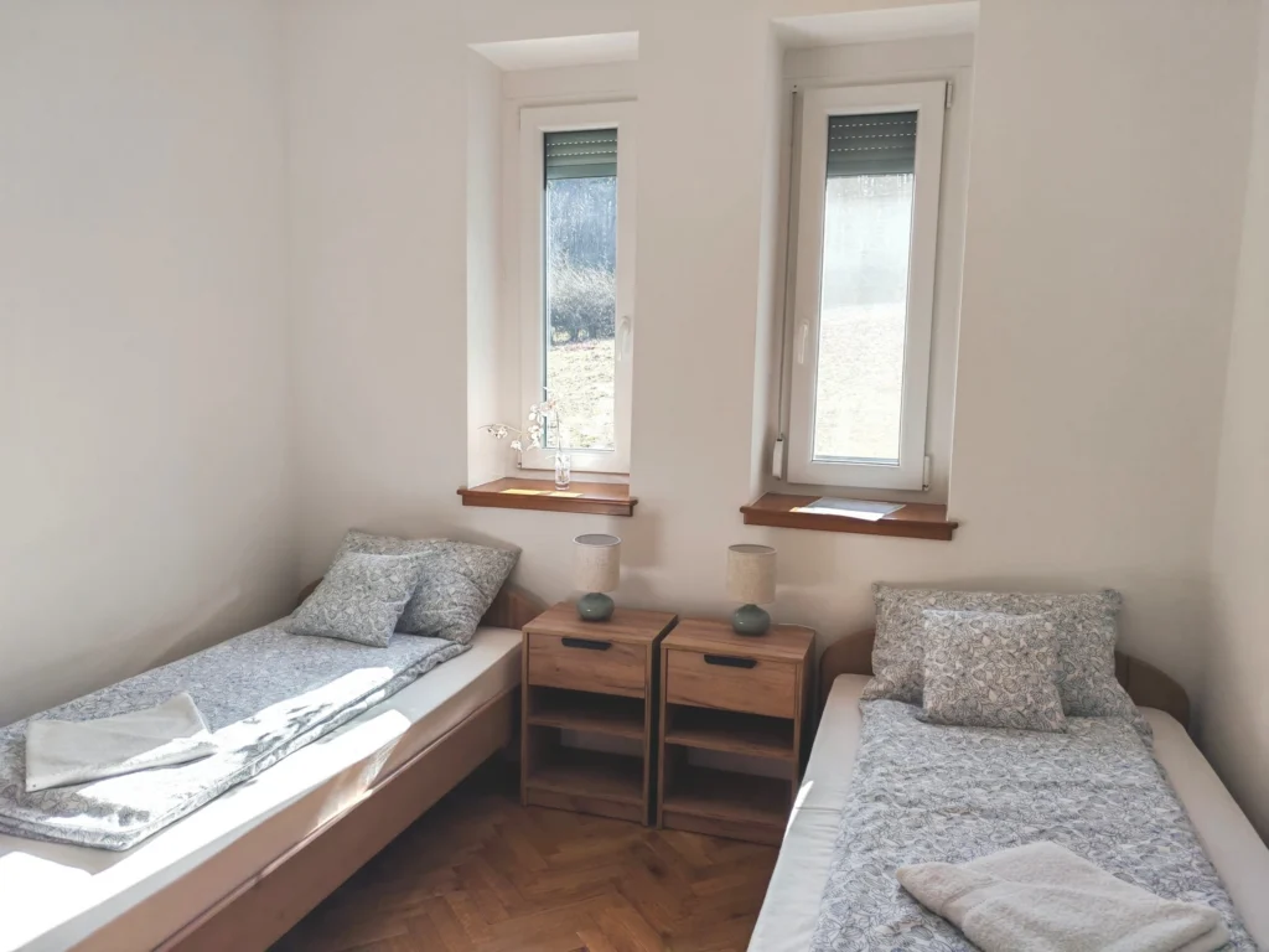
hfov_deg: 65.3
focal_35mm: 27
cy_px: 476
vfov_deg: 51.4
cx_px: 634
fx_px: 990
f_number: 1.95
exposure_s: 1/470
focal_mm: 5.52
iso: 50
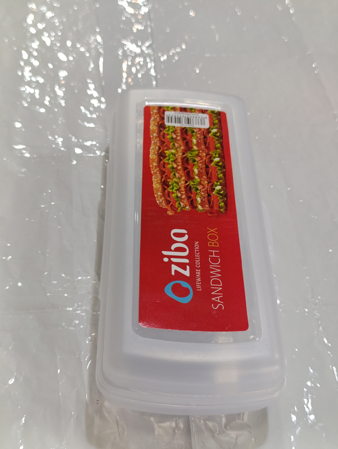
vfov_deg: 41.2
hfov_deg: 31.6
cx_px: 169
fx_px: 597
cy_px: 224
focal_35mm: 46
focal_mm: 6.14
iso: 320
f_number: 1.6
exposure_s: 1/100
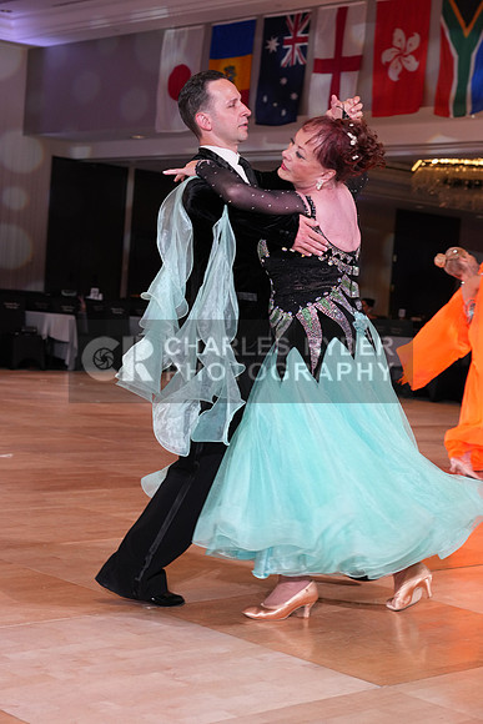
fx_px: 1307
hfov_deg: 20.9
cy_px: 362
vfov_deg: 31.0
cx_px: 242
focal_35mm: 65
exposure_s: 1/200
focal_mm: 65
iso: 2000
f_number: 5.6
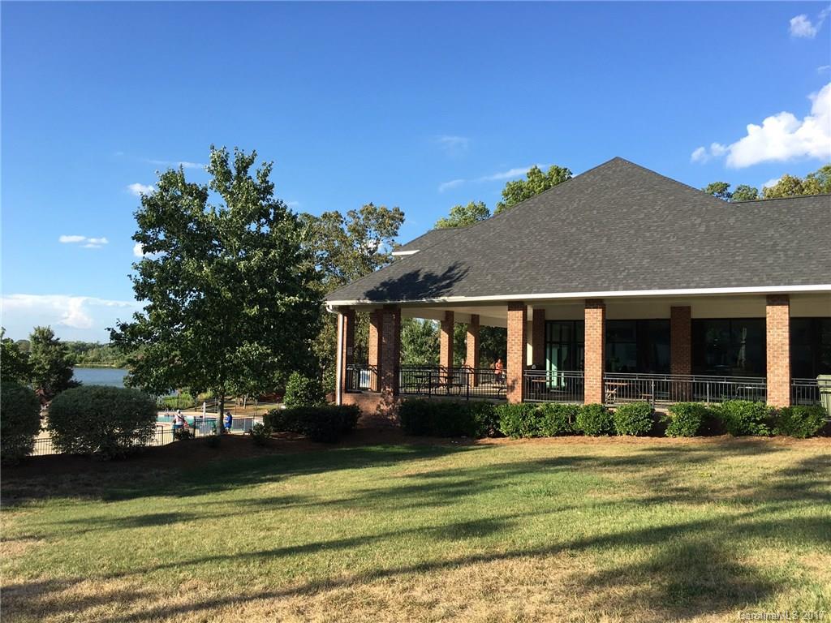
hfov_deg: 61.7
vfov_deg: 48.2
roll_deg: -0.1
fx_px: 696
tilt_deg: +1.9
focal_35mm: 29
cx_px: 416
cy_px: 312
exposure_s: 1/712
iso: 25
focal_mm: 4.15
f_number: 2.2
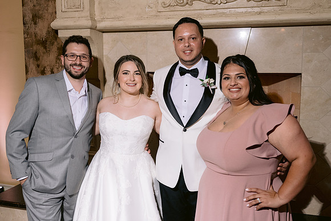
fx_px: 338
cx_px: 163
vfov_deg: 36.2
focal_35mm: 37
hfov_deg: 52.2
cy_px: 109
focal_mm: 35
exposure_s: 1/160
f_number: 4
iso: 800
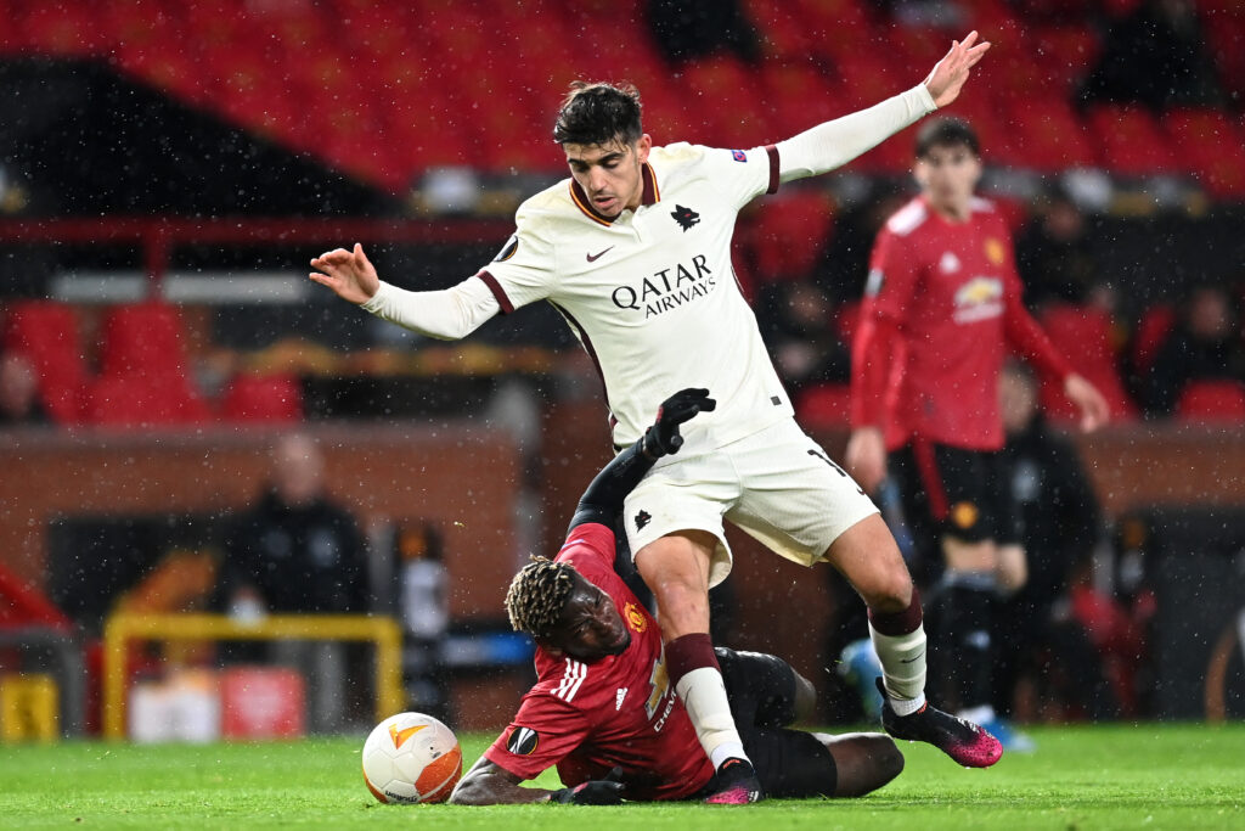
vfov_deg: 3.4
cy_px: 416
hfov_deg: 5.2
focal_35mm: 400
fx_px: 13834
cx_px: 622
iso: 3200
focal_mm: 400
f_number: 2.8
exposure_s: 1/1600
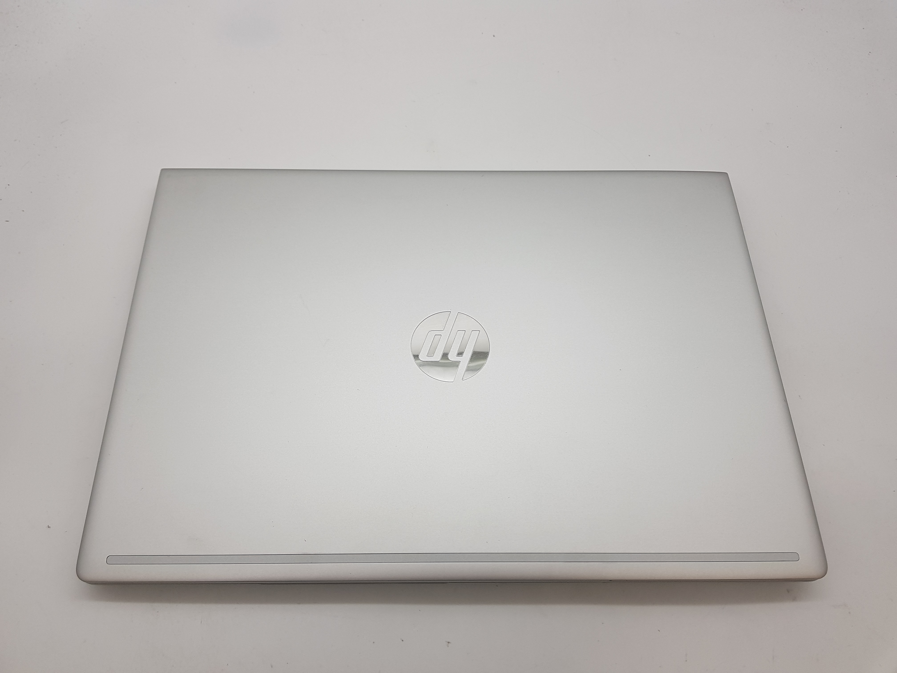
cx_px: 448
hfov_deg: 67.3
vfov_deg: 53.1
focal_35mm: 26
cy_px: 336
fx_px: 674
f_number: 1.7
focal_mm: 4.2
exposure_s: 1/355
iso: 40
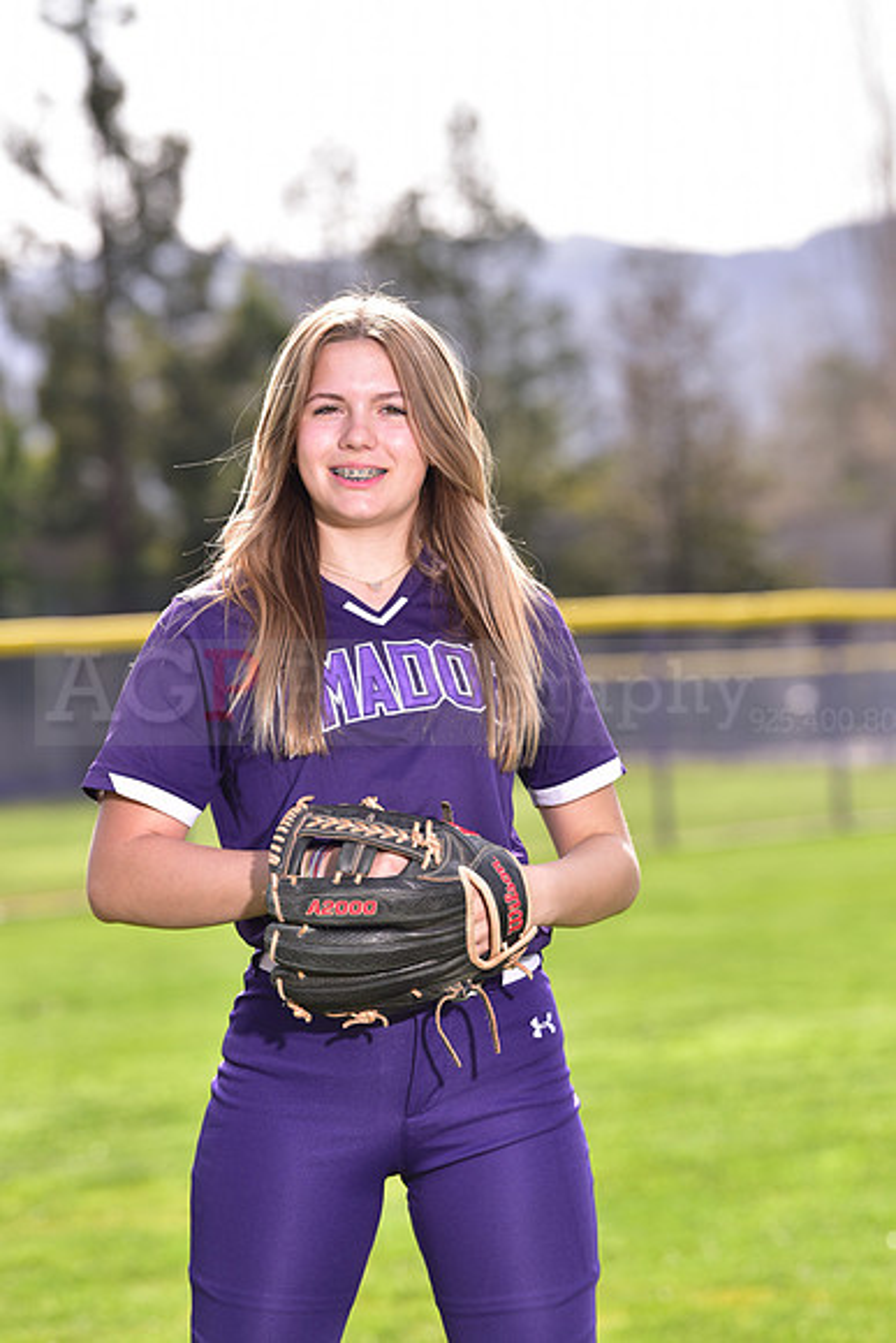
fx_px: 5783
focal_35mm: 155
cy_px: 672
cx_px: 448
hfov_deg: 8.9
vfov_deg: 13.2
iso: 80
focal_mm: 155
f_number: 5
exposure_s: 1/250
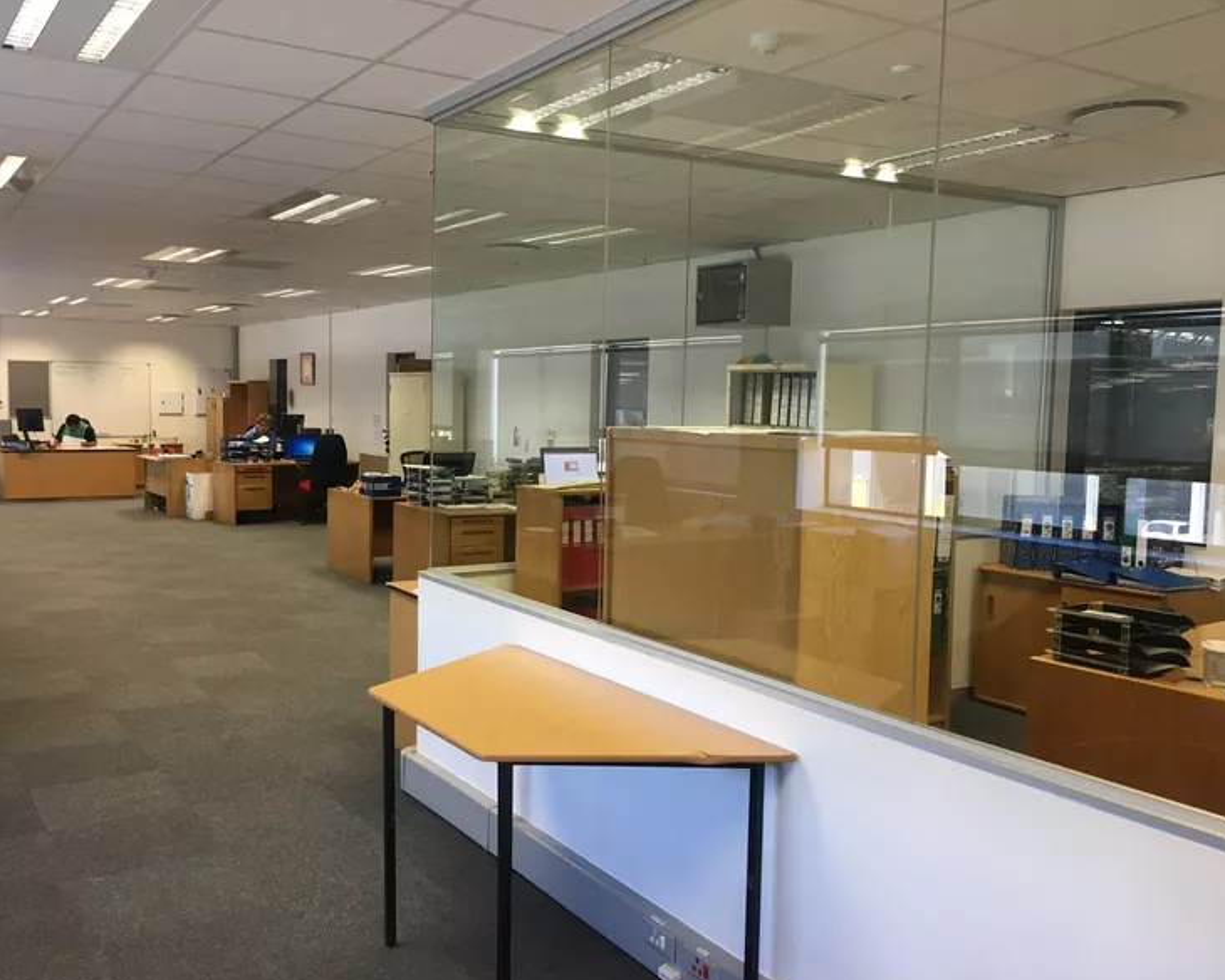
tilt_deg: -3.8
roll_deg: -0.9
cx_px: 562
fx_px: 1124
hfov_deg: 57.1
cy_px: 500
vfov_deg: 47.1
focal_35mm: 31
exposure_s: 1/33
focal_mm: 4.15
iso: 40
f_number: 2.2
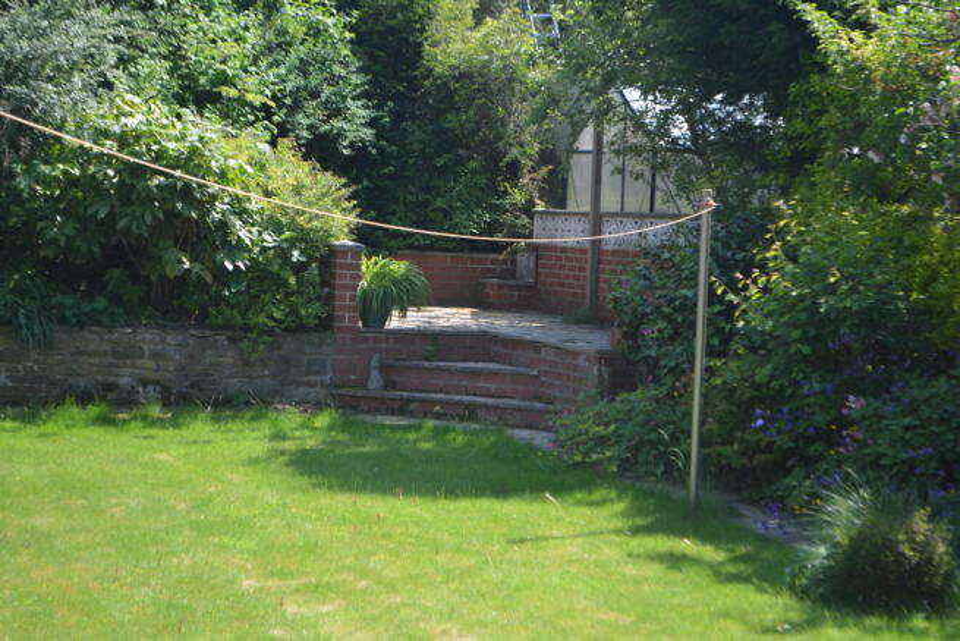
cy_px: 320
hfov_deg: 24.6
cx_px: 480
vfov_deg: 16.6
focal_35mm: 82
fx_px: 2200
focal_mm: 55
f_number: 5.6
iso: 200
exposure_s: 1/125
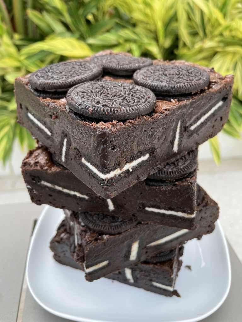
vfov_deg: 67.3
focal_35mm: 26
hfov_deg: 53.1
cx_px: 121
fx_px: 242
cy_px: 161
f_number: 1.6
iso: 32
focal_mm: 4.2
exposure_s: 1/351
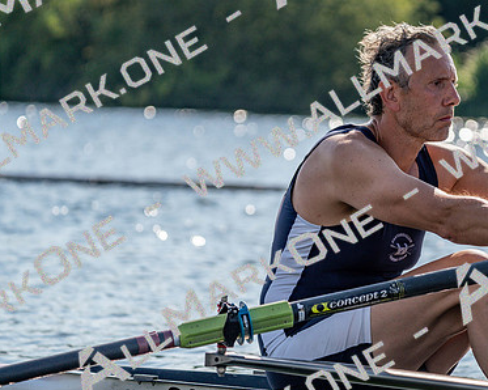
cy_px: 201
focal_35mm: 292
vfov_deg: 5.3
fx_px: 4215
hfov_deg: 6.6
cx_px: 344
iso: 160
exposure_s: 1/1600
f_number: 5.6
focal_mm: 200
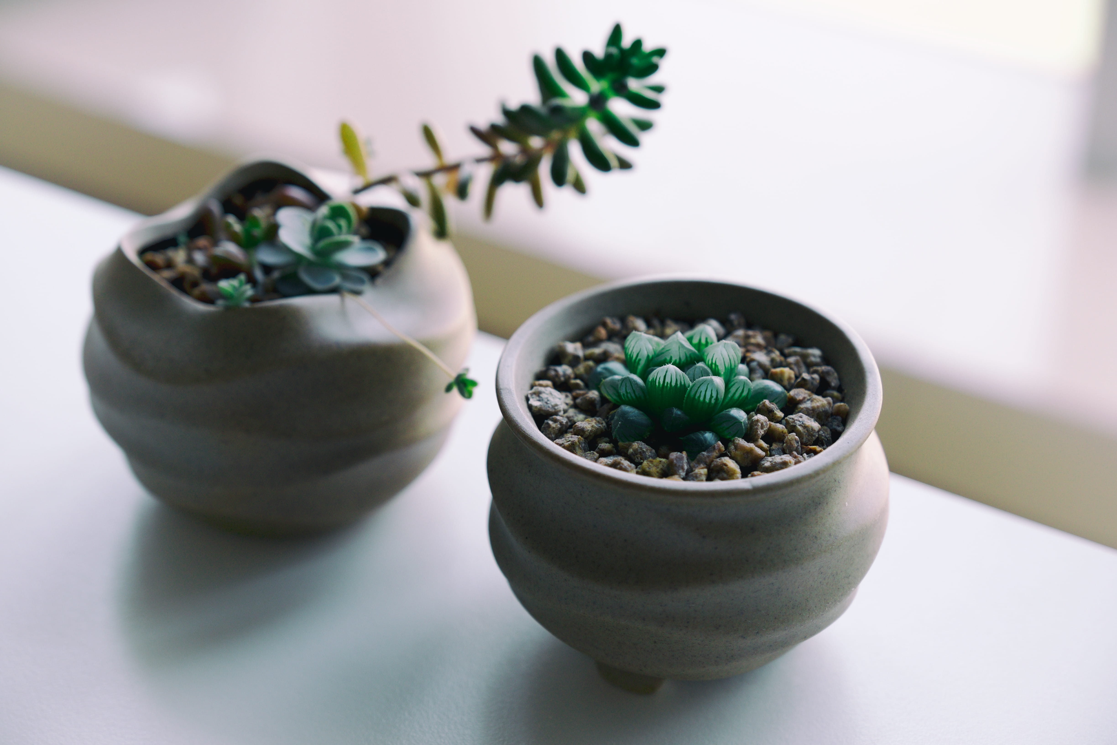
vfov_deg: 20.0
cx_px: 558
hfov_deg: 29.7
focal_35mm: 68
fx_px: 2110
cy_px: 372
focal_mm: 45.5
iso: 400
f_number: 2.8
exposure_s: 1/125
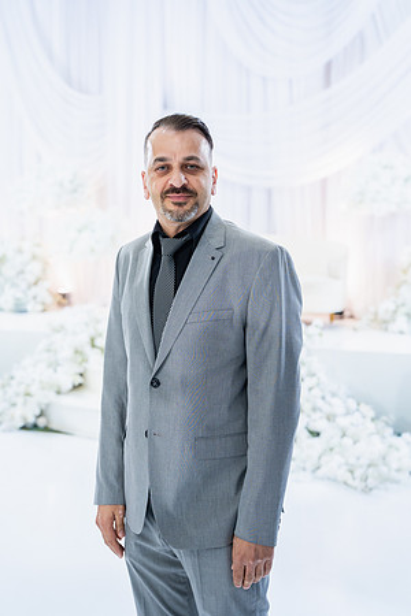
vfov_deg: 42.7
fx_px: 788
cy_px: 308
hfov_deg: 29.2
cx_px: 206
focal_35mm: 46
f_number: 3.2
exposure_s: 1/160
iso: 640
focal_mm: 46
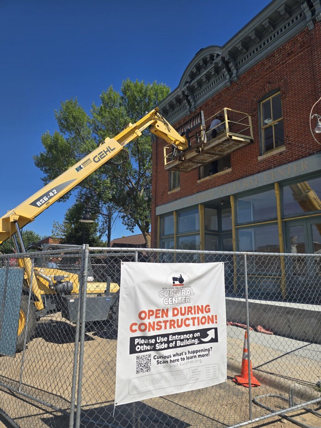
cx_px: 160
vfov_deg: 73.9
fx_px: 284
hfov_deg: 58.9
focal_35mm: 23
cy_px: 214
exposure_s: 1/965
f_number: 1.7
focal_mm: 6.3
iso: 12
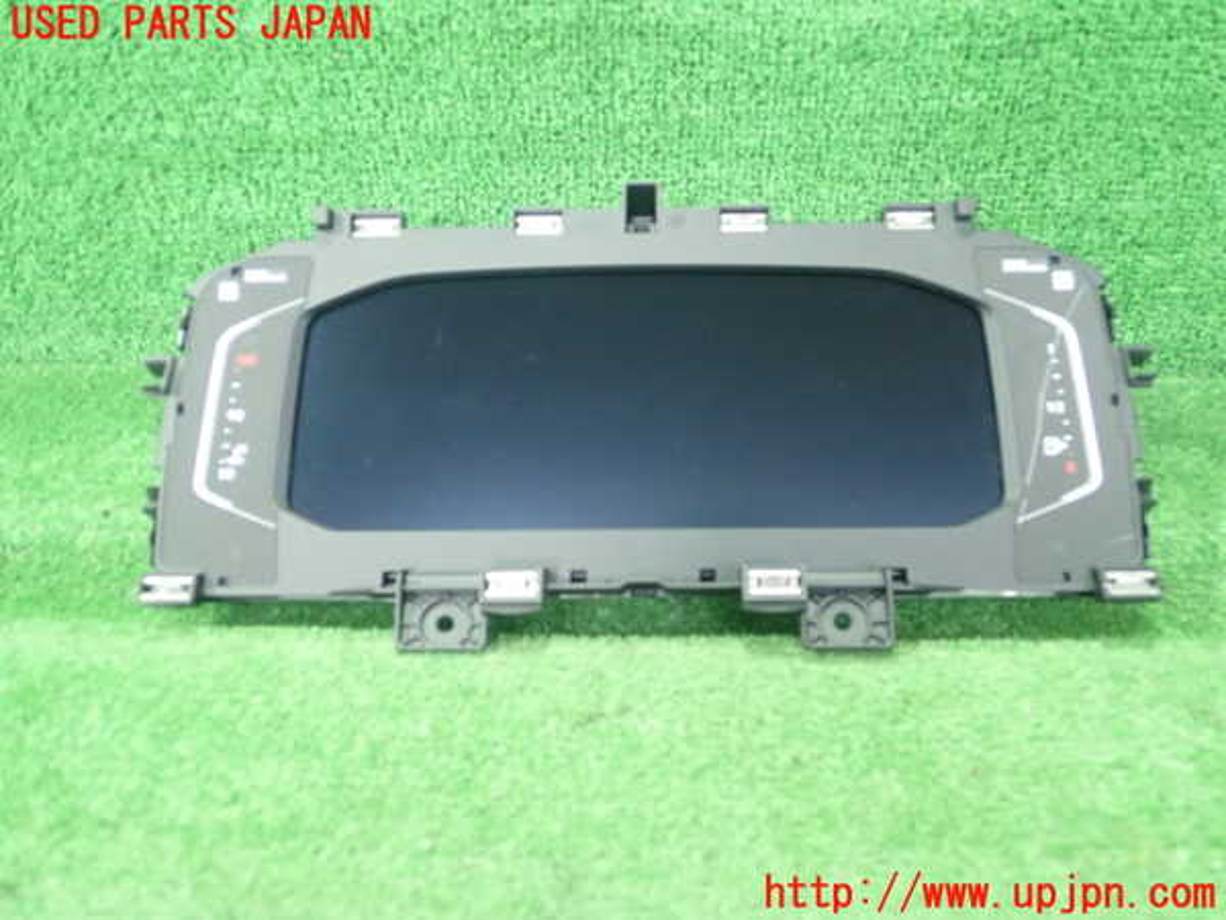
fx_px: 1063
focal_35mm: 30
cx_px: 613
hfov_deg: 60.0
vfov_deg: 46.8
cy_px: 460
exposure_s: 1/100
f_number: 2.3
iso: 800
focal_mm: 5.5
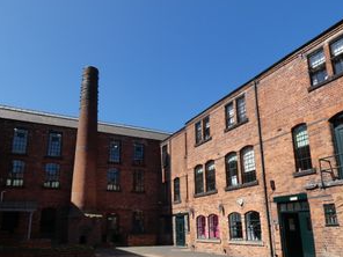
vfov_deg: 50.8
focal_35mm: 27
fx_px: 268
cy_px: 162
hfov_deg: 65.3
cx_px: 172
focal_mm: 3.6
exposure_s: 1/1000
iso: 80
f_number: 3.5
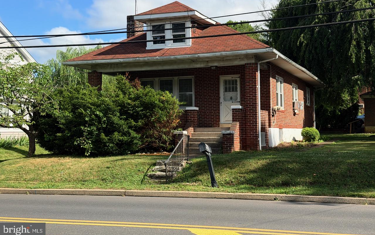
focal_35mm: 51
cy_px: 96
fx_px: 521
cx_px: 188
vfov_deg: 25.3
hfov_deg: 39.6
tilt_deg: +3.3
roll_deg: +1.5
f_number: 1.78
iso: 64
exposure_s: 1/2865
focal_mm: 6.76
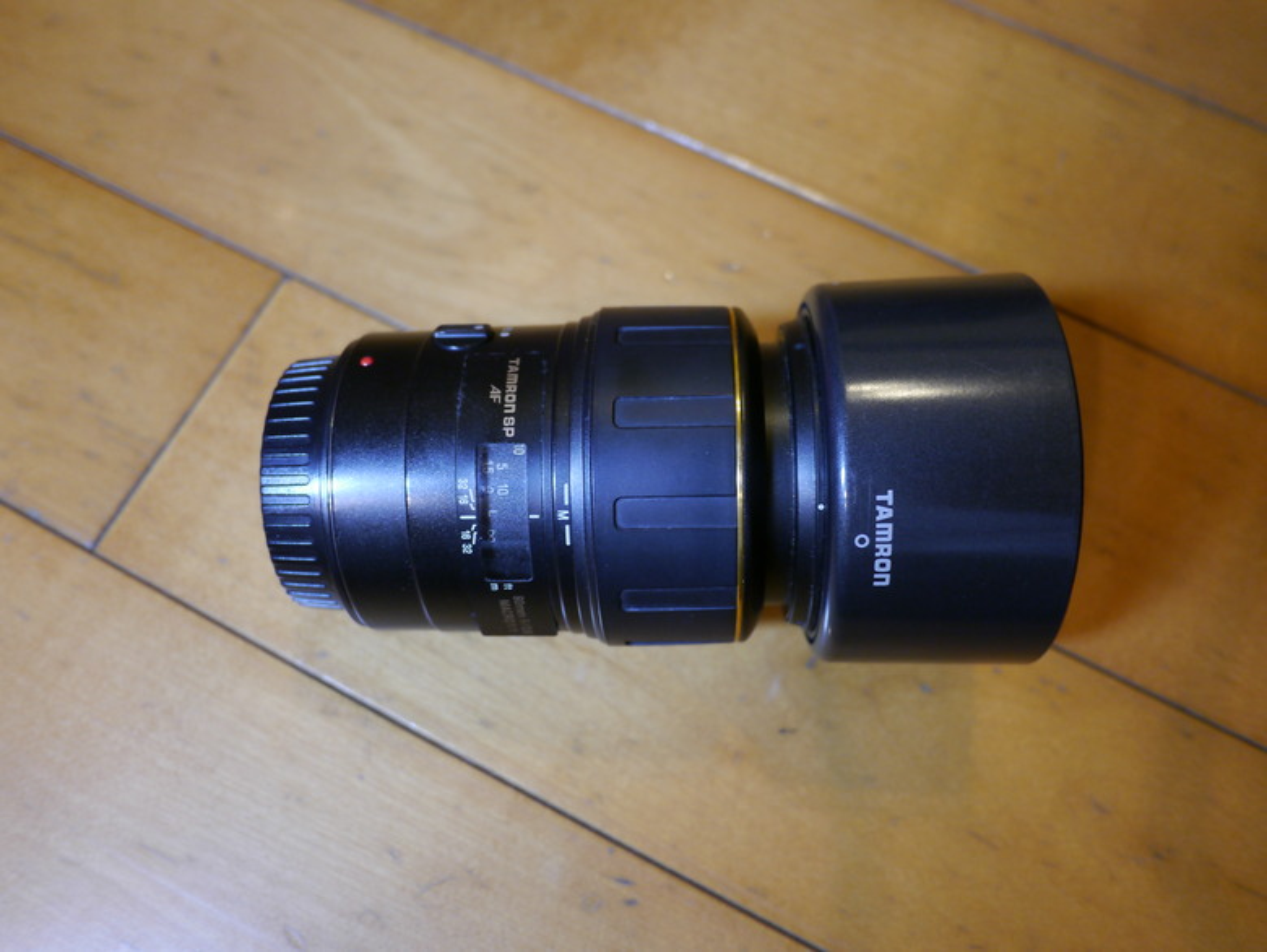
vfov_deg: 49.8
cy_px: 476
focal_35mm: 28
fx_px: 1025
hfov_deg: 63.4
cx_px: 634
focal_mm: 14
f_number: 2.5
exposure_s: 1/60
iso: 500
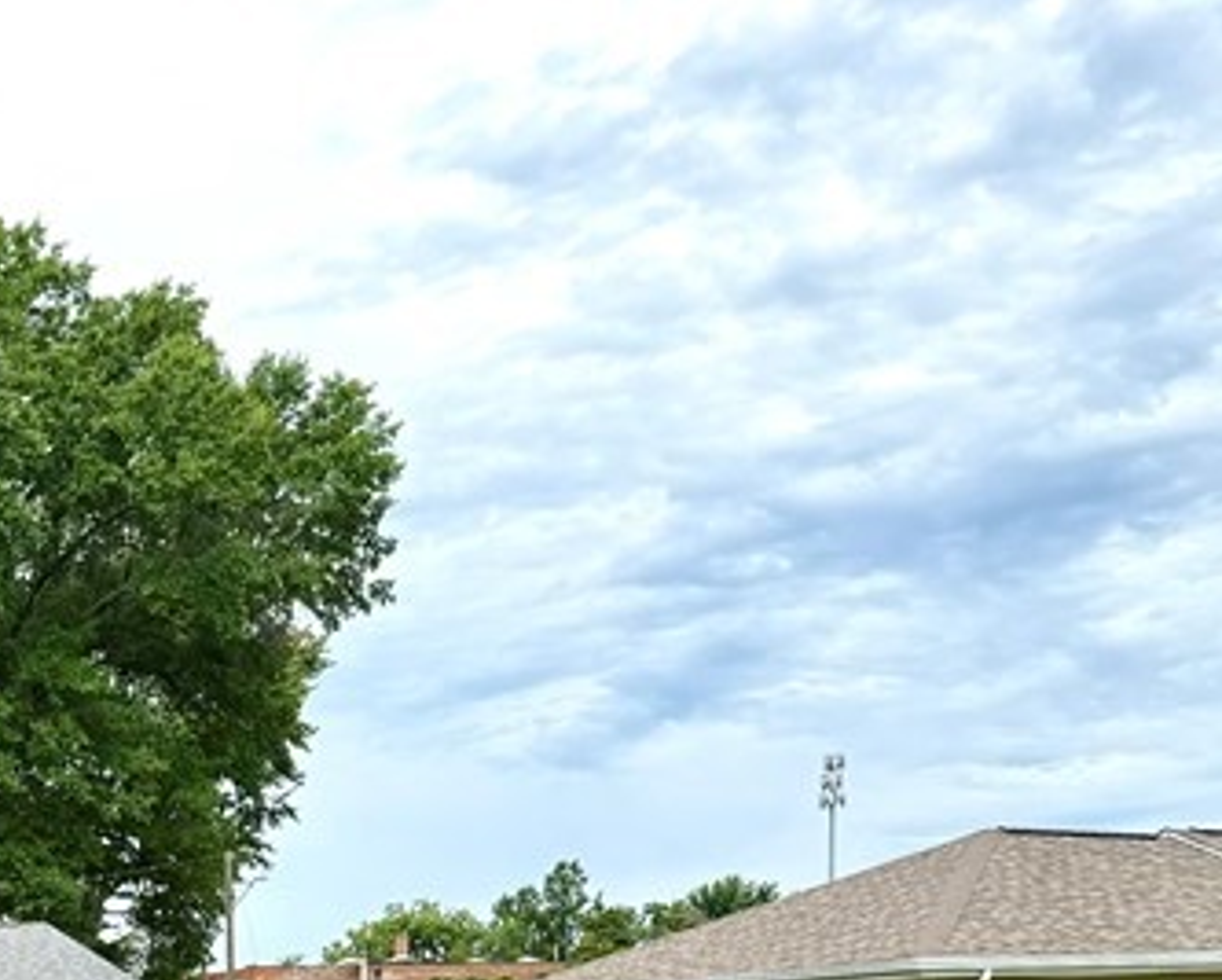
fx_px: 2606
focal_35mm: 72
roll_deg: +1.3
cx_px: 4
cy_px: 1373
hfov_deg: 25.1
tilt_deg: -6.2
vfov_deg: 19.2
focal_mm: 6.76
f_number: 1.78
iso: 80
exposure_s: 1/3021
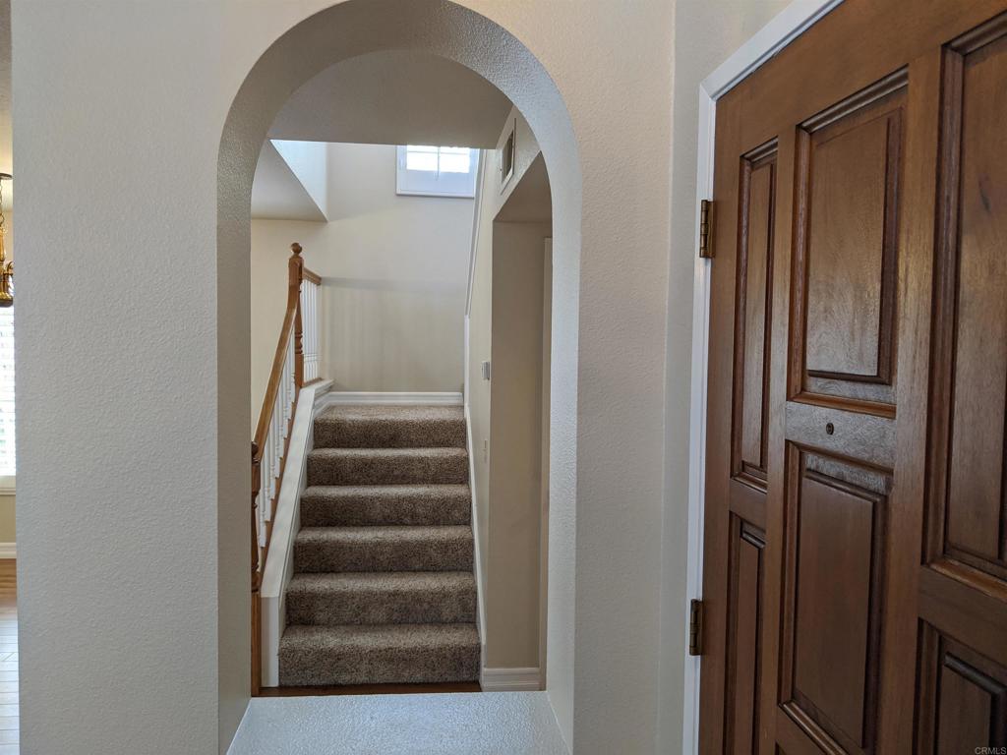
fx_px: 785
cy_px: 378
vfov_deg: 51.4
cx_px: 504
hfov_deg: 65.3
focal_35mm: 27
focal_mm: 4.44
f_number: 1.8
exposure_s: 1/120
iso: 145
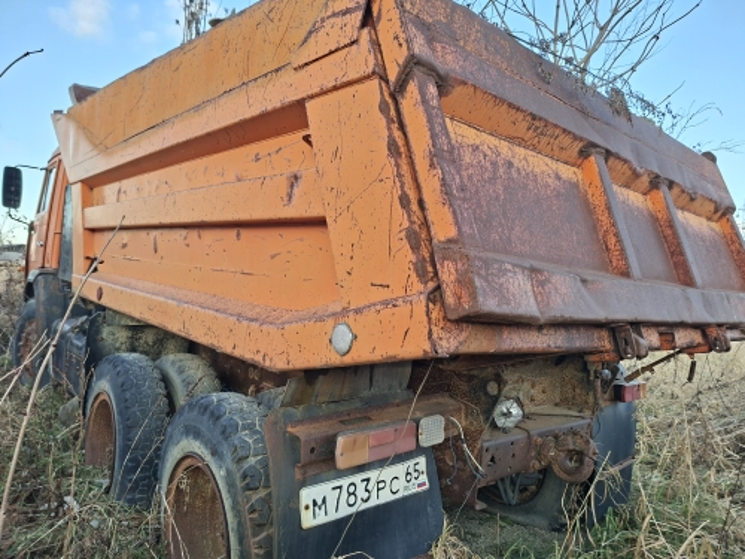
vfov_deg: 58.9
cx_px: 372
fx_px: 495
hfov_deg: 73.9
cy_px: 280
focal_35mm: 23
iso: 50
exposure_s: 1/244
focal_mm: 5.54
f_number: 1.8
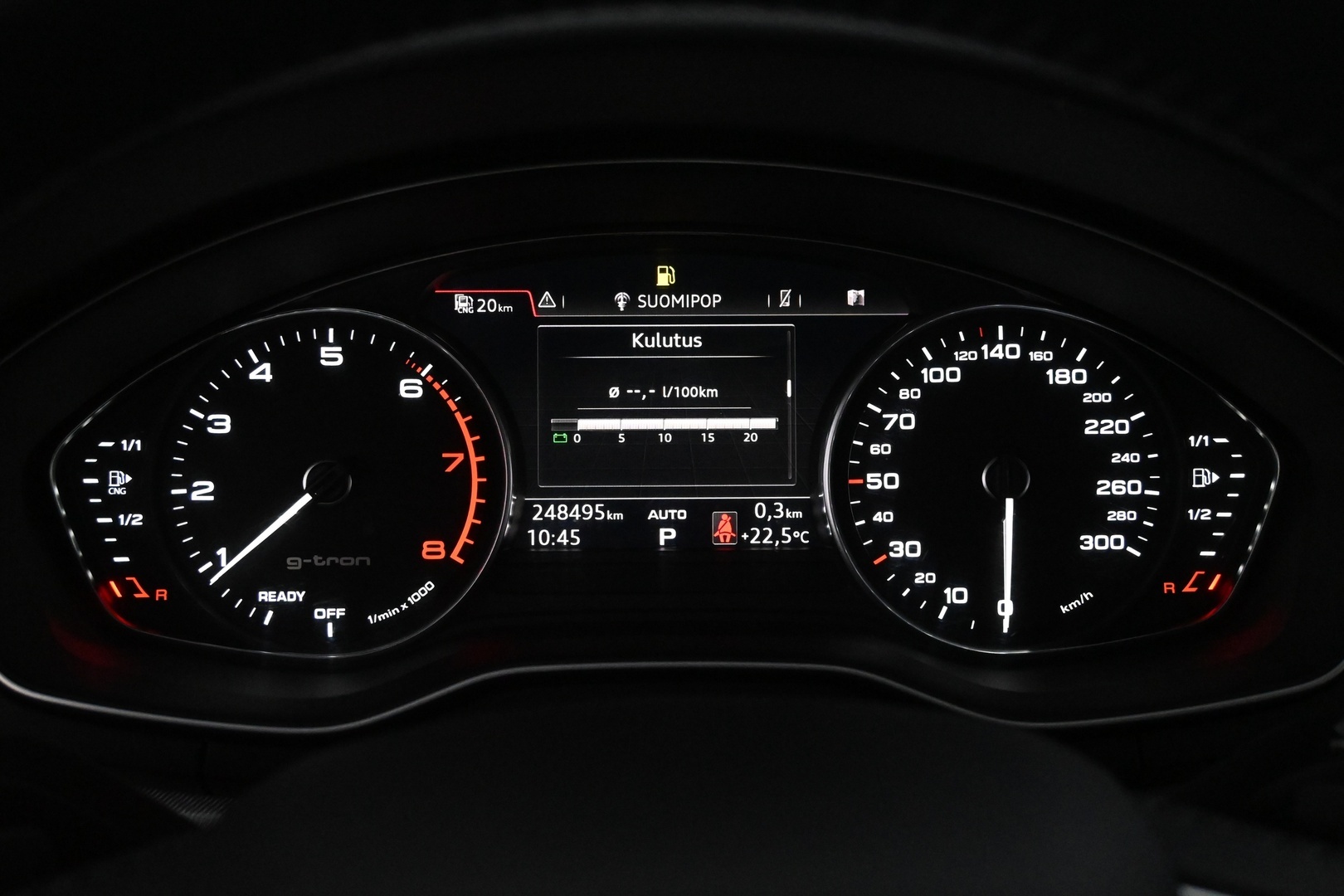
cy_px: 448
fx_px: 1372
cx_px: 672
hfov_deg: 52.2
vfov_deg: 36.2
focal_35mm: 37
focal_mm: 24.5
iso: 6400
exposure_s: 1/100
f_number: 5
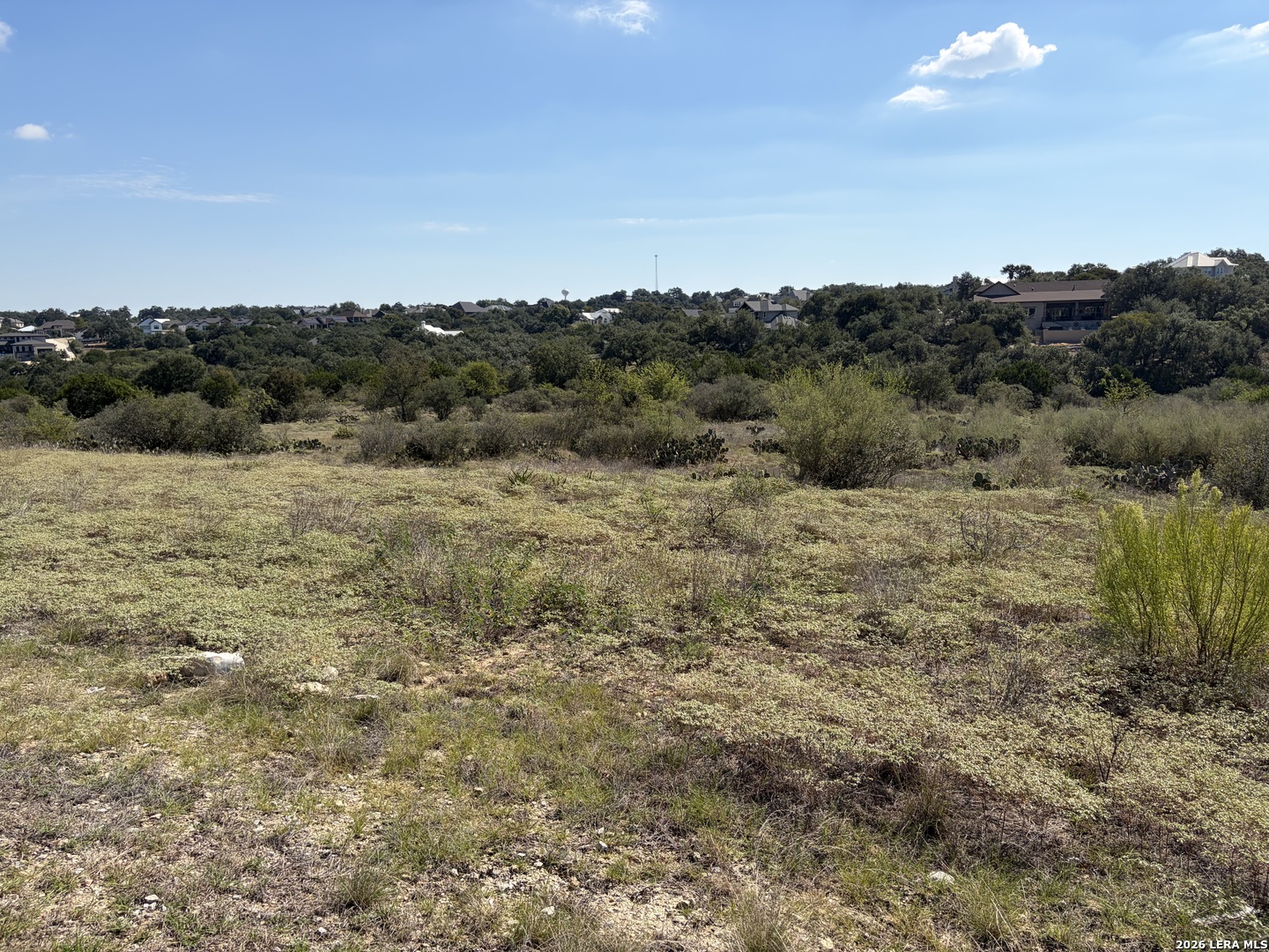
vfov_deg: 53.1
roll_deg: +0.6
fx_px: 953
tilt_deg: -8.5
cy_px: 476
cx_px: 634
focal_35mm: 26
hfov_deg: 67.3
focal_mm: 5.96
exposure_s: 1/5348
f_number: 1.6
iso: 50
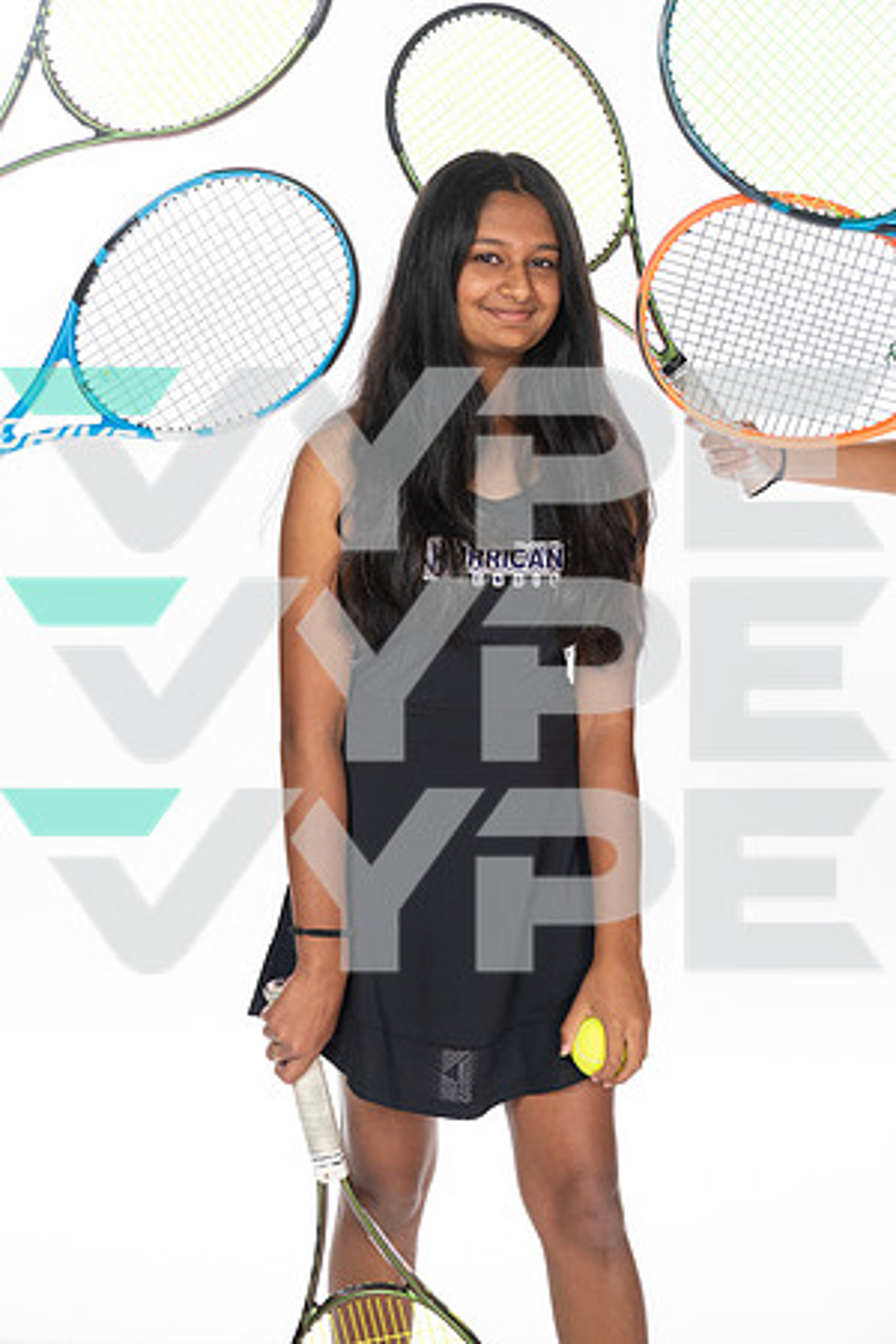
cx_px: 448
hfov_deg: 19.5
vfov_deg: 28.8
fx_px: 2613
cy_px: 672
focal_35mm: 70
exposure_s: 1/320
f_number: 7.1
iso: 800
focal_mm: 70
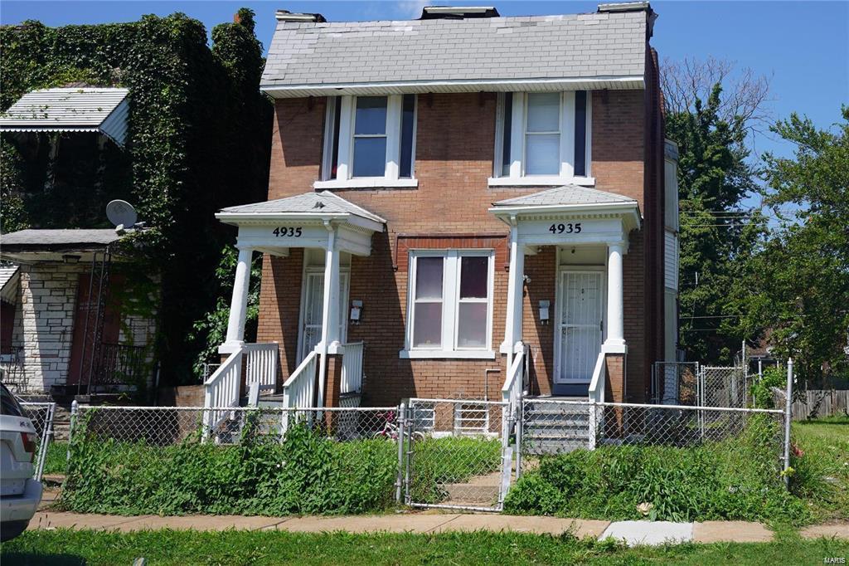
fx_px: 707
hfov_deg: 61.9
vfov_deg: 43.6
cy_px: 283
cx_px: 424
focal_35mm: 30
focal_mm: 30
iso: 100
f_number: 10
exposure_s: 1/160
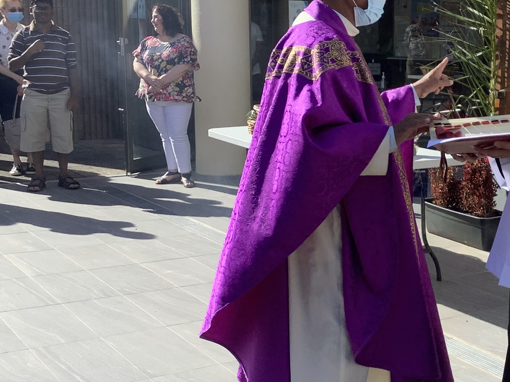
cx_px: 461
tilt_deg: -9.3
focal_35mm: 63
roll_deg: -1.4
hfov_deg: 29.4
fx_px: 928
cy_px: 194
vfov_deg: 23.3
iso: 25
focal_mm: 3.3
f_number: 2.4
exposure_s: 1/721
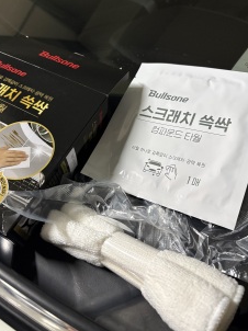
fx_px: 297
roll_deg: -3.2
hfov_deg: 45.4
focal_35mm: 31
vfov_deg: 58.2
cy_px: 144
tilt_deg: -35.7
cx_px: 116
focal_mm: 5.96
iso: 400
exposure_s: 1/60
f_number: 1.6
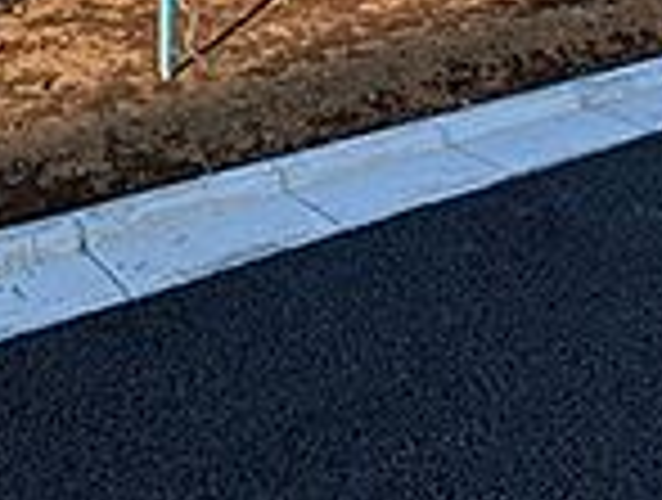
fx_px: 1093
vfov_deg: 20.2
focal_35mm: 57
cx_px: 351
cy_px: -347
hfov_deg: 33.7
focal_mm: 1.83
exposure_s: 1/1319
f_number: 2.2
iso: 43
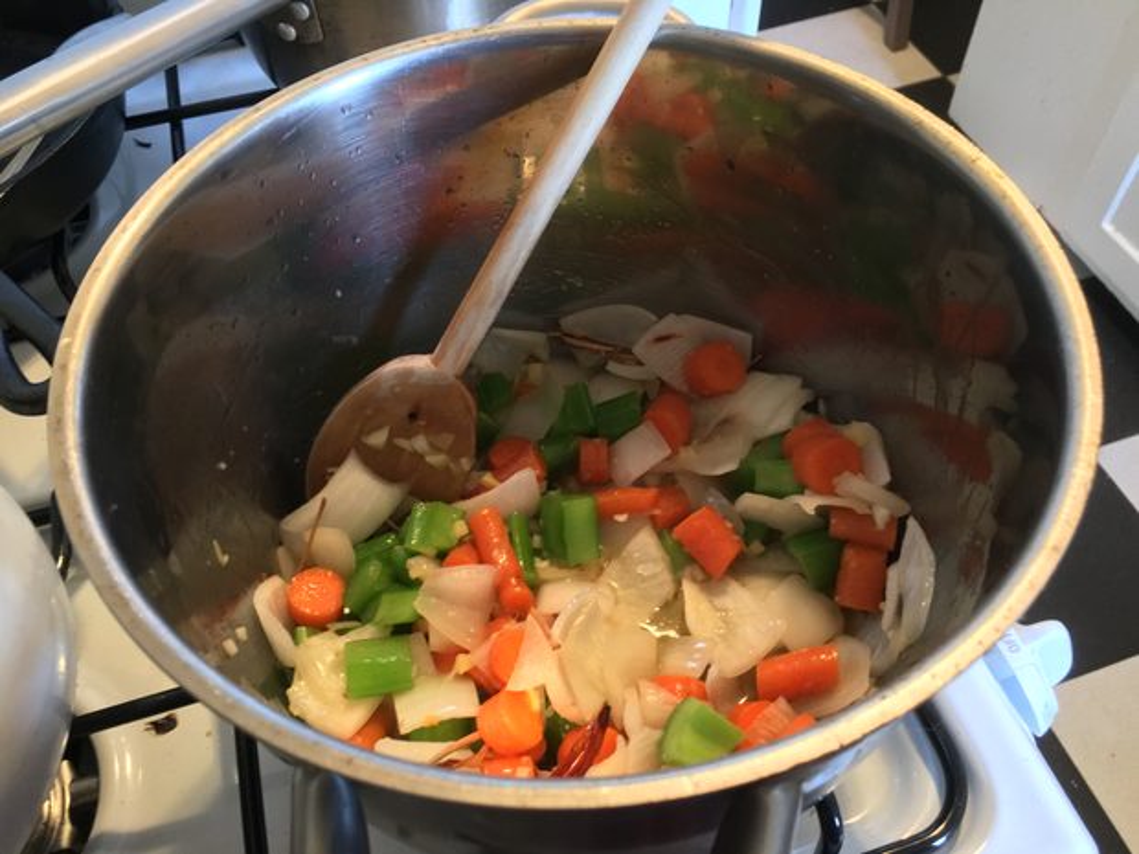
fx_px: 954
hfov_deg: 61.7
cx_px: 570
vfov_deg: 48.2
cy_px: 427
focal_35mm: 29
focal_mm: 4.15
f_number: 2.2
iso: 200
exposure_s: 1/15
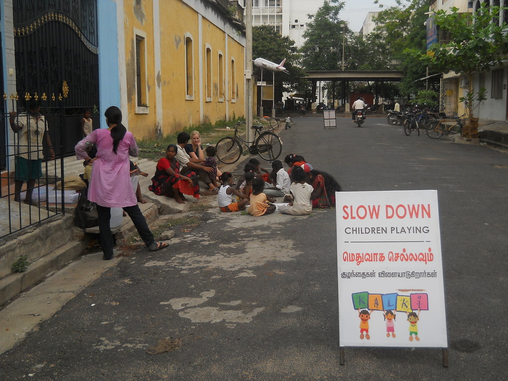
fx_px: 602
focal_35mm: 41
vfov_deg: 35.1
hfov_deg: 45.8
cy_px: 190
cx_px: 254
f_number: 3.1
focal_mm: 6.72
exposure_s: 1/160
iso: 80
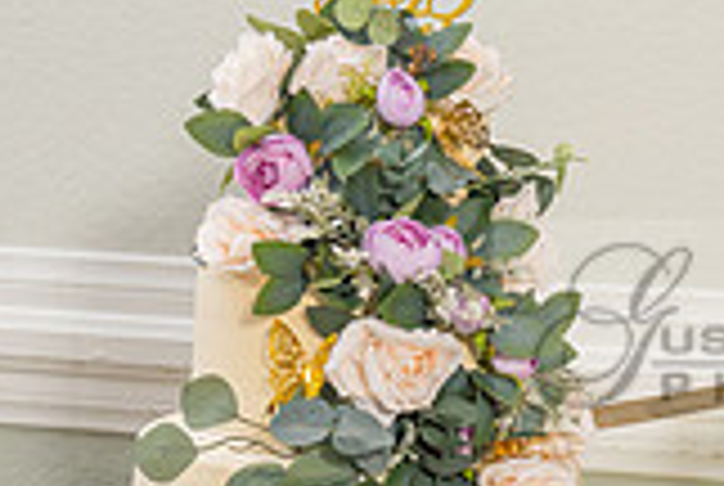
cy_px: 326
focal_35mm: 144
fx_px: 2901
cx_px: 886
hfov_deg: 13.8
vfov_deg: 9.6
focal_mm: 40
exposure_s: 1/125
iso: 500
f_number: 4.5
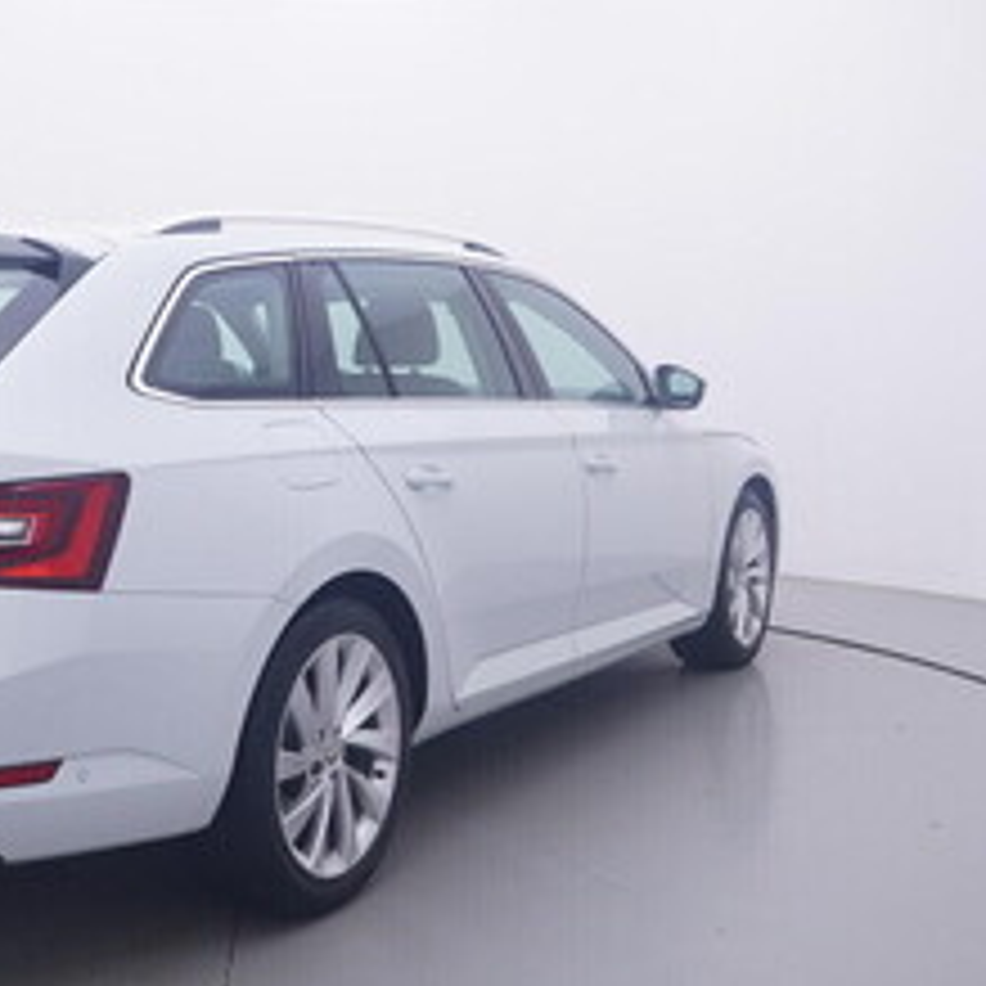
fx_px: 1549
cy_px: 421
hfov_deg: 34.8
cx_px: 281
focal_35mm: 48
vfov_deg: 35.2
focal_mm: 15
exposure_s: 1/80
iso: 200
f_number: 5
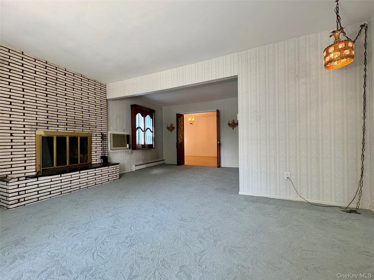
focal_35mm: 14
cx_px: 187
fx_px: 151
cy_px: 140
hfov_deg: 102.1
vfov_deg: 85.7
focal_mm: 2.22
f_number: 2.2
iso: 200
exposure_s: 1/120
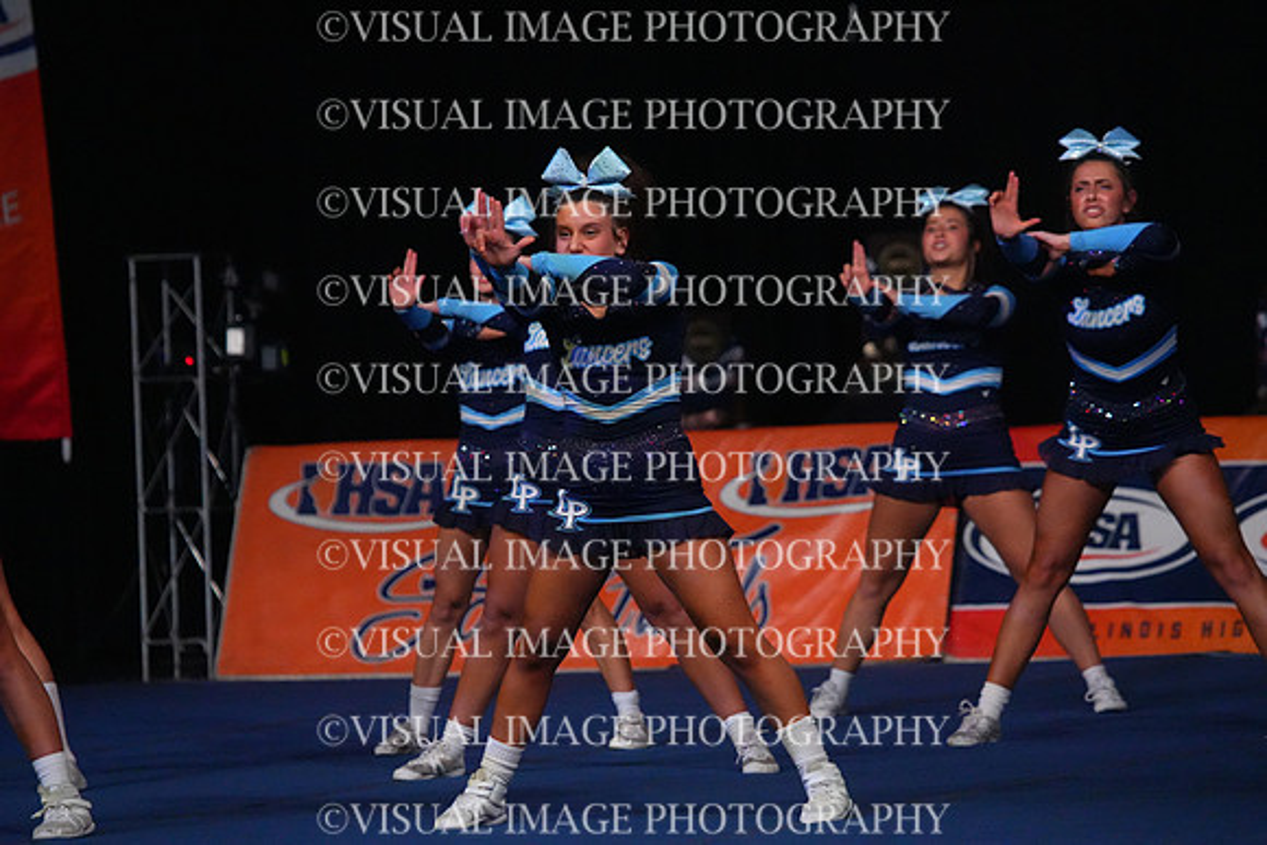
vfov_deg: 5.3
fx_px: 9152
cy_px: 422
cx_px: 634
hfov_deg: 7.9
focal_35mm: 260
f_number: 5.6
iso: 16000
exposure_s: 1/1250
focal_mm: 260
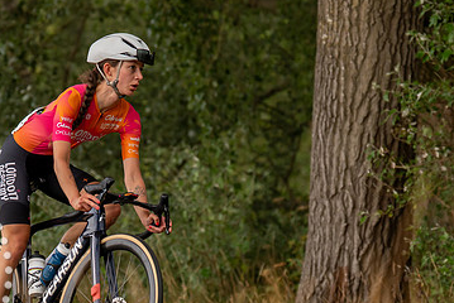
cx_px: 105
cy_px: 190
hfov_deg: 8.0
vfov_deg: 5.4
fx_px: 3231
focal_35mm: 256
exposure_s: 1/1000
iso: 400
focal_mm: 98
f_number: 2.8
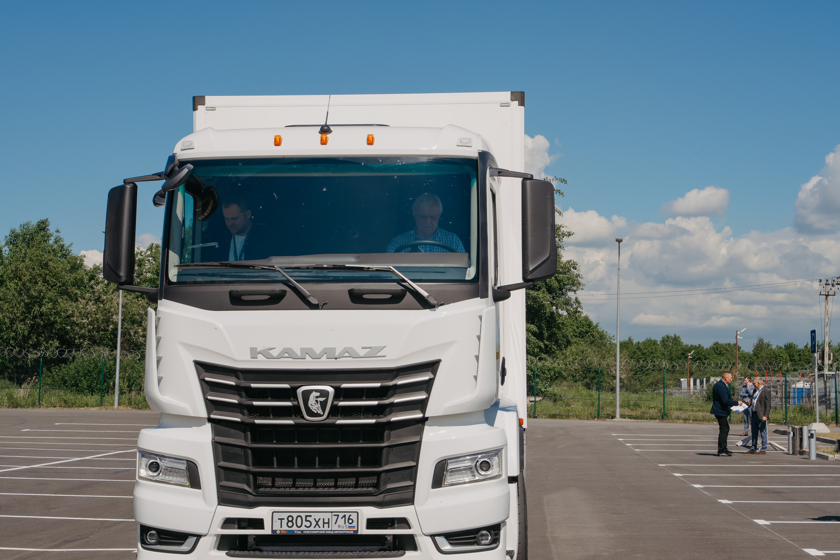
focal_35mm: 66
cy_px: 280
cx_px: 420
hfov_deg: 30.7
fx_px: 1529
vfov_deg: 20.7
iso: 160
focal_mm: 64
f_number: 14
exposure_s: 1/200
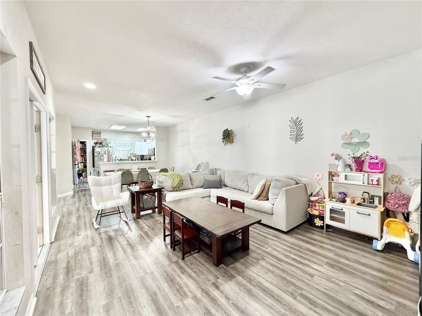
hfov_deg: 102.1
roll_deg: +1.1
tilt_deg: -1.9
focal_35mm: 14
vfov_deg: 85.7
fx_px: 171
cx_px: 211
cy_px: 158
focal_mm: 2.22
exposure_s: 1/60
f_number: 2.2
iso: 320
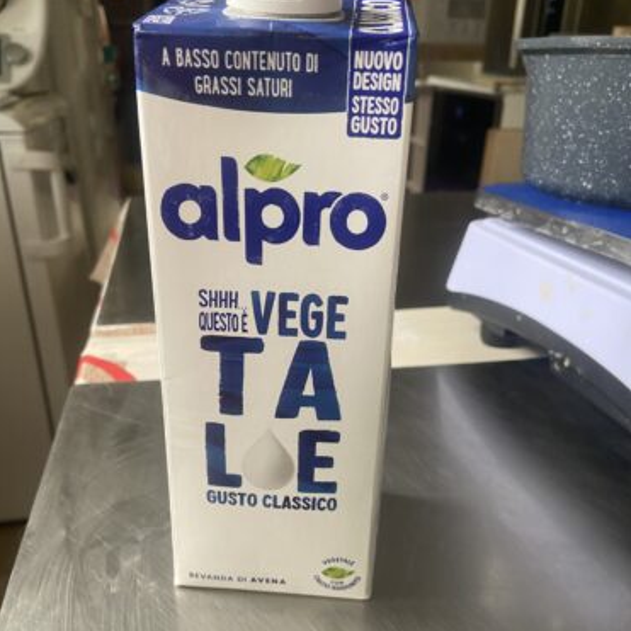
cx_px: 314
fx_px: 639
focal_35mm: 31
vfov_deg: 52.2
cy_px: 381
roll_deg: -1.6
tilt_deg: -25.1
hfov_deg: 52.5
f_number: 1.8
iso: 125
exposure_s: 1/72
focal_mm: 4.25
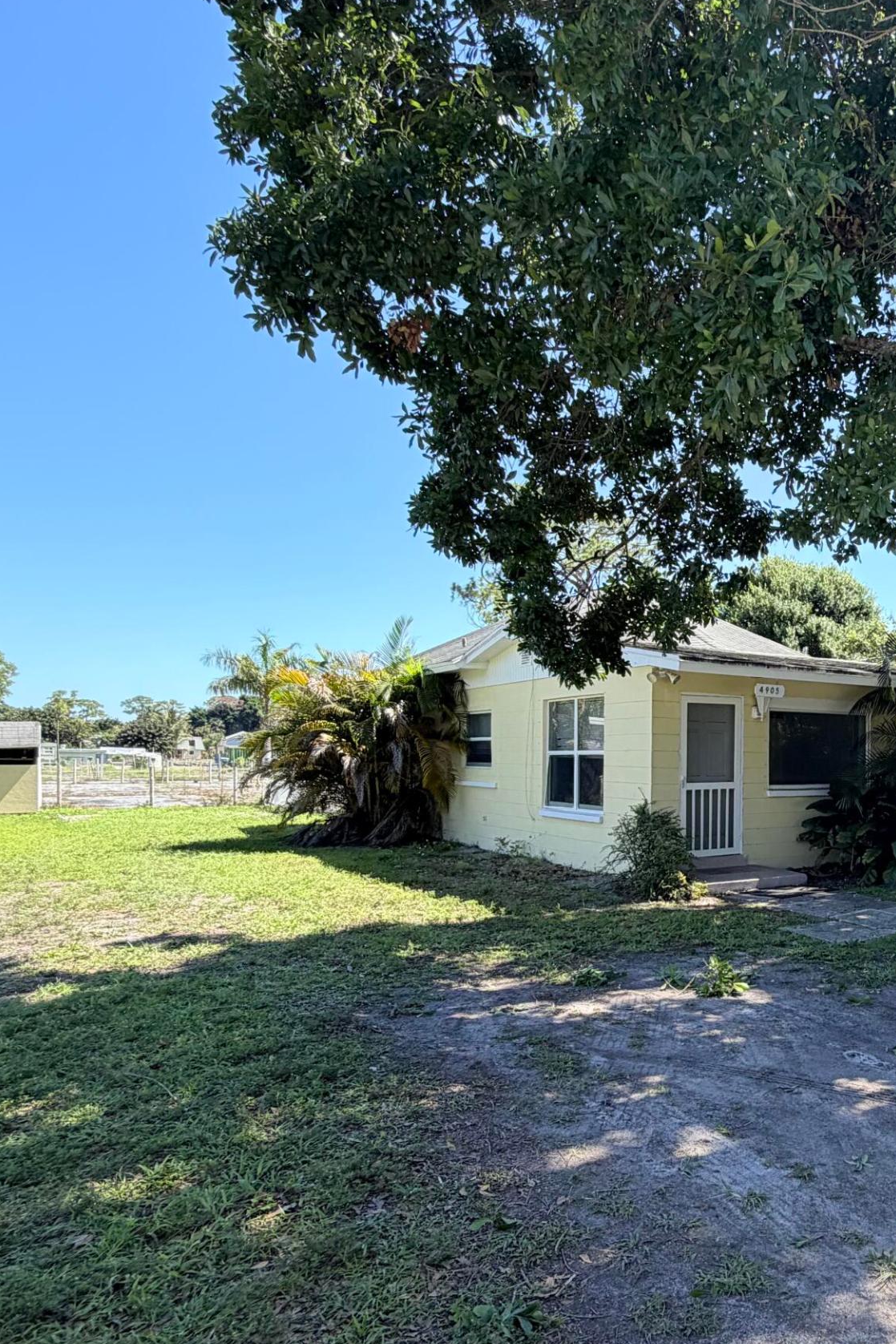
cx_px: 805
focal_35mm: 25
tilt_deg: +0.4
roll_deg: -0.1
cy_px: 757
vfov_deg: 71.2
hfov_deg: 46.4
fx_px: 933
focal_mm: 2.22
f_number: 2.2
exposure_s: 1/502
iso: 40
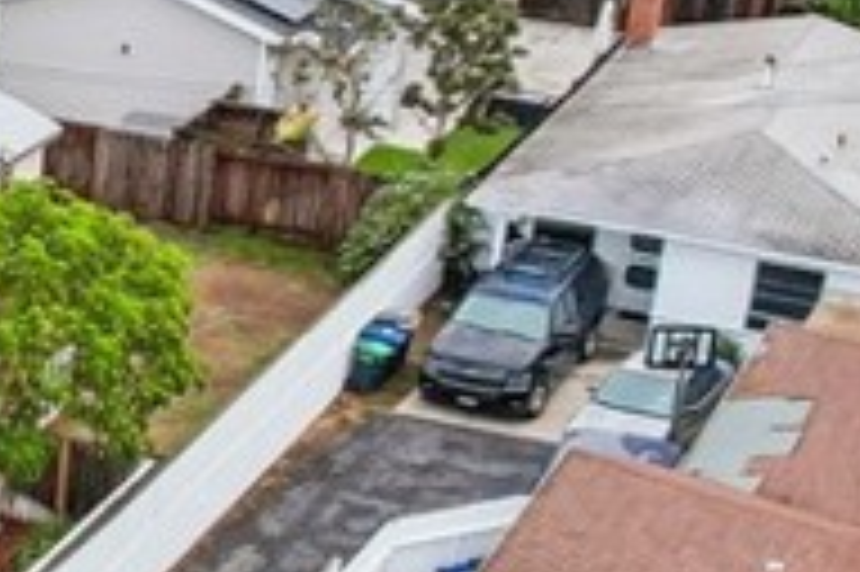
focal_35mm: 118
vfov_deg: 11.6
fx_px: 2816
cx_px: -707
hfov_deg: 15.0
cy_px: 439
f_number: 2.8
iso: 120
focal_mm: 8.4
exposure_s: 1/1250
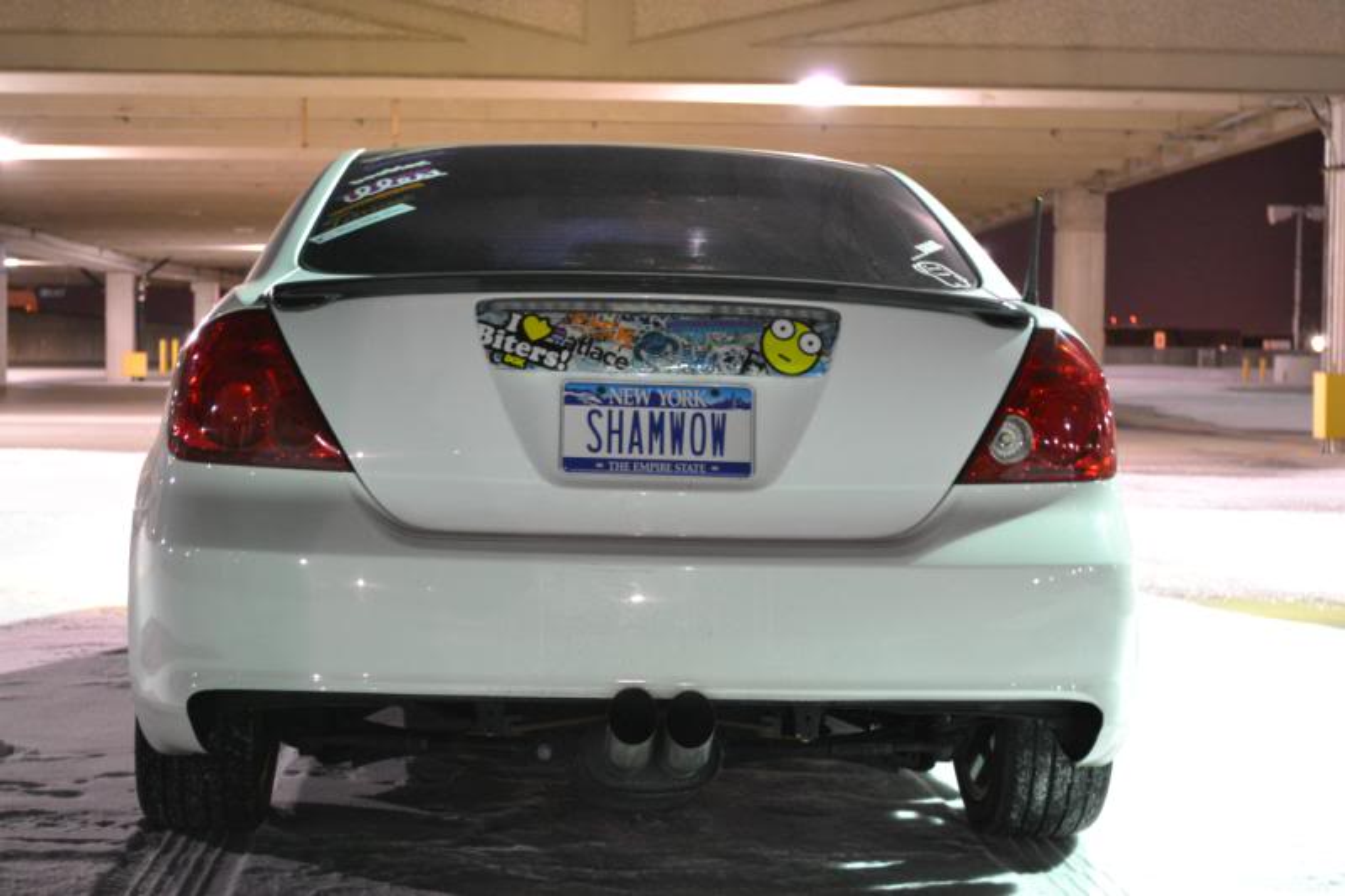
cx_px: 672
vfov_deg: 21.6
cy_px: 448
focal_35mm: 63
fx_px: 2353
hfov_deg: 31.9
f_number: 5.3
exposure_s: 1/1.67
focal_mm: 42
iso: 1600
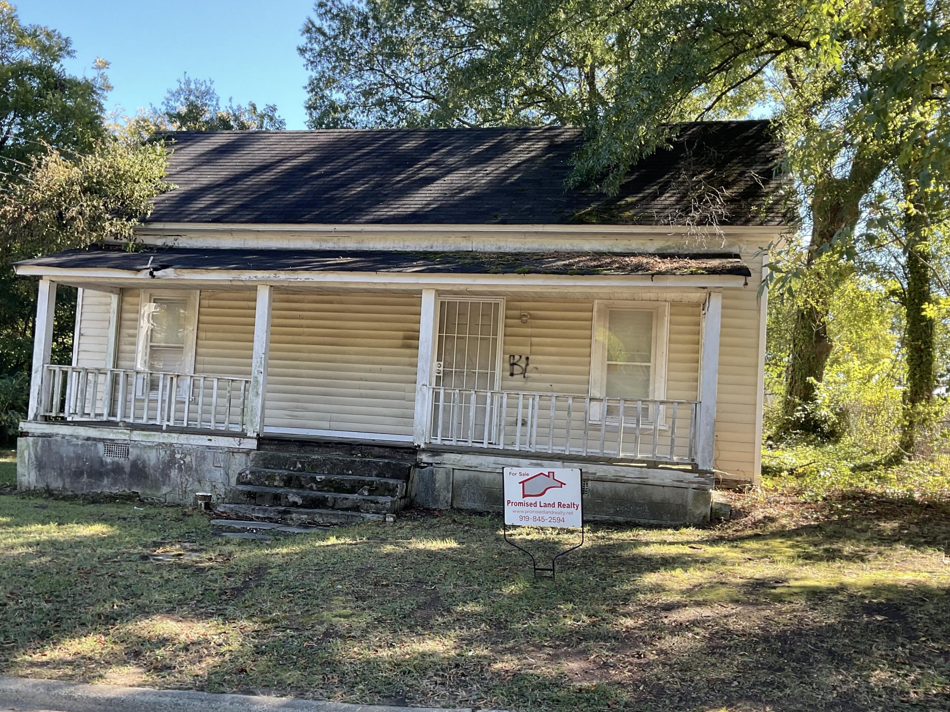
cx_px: 419
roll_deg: -3.4
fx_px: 933
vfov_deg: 41.8
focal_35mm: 34
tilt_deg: +1.1
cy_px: 367
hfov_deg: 53.8
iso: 16
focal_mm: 3
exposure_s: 1/125
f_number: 1.8
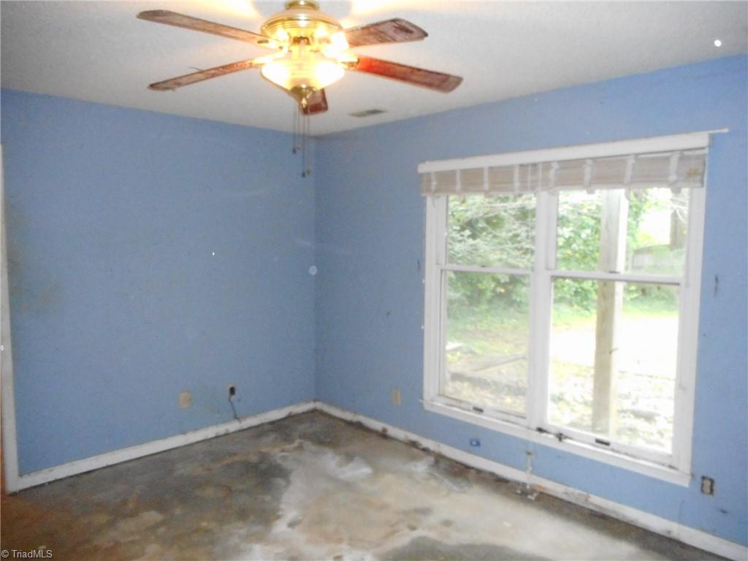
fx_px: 540
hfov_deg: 69.4
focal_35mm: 25
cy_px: 280
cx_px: 374
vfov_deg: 54.9
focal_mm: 4.5
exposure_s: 1/25
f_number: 3.7
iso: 1000
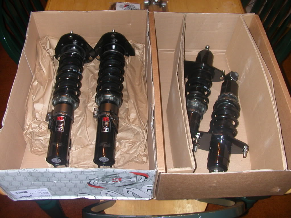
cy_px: 109
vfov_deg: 38.7
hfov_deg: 50.1
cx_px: 146
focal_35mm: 37
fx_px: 311
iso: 100
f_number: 2.7
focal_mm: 5.6
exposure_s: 1/60
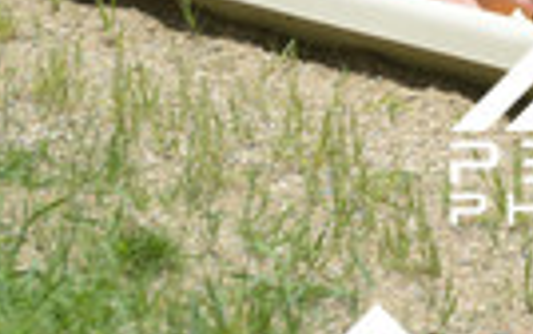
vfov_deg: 2.2
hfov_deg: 3.5
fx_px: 8621
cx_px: 605
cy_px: 58
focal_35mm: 593
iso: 180
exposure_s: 1/640
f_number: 6.3
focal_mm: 195
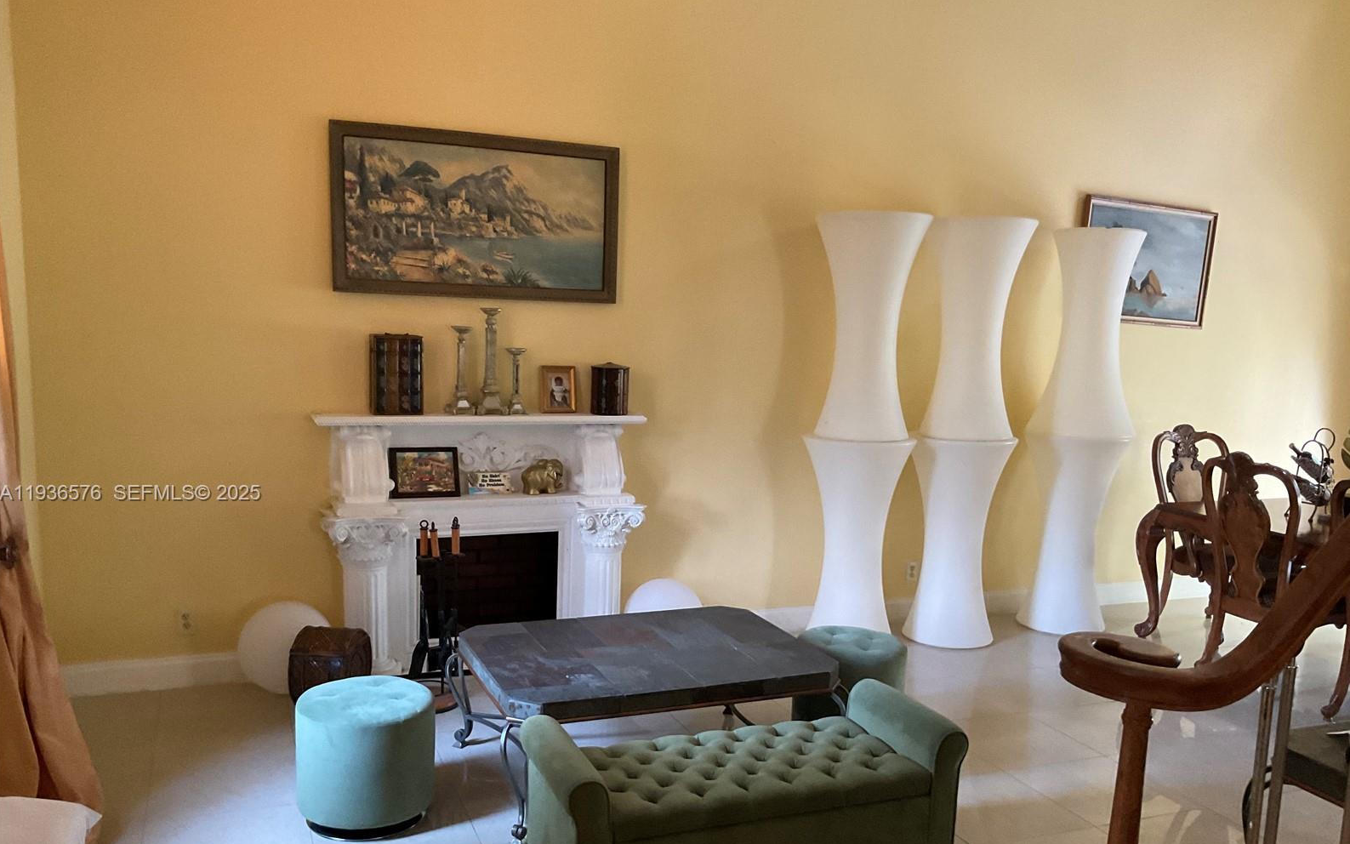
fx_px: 1141
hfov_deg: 61.2
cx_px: 676
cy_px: 494
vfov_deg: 40.5
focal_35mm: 31
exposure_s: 1/60
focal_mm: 3
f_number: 1.8
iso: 250
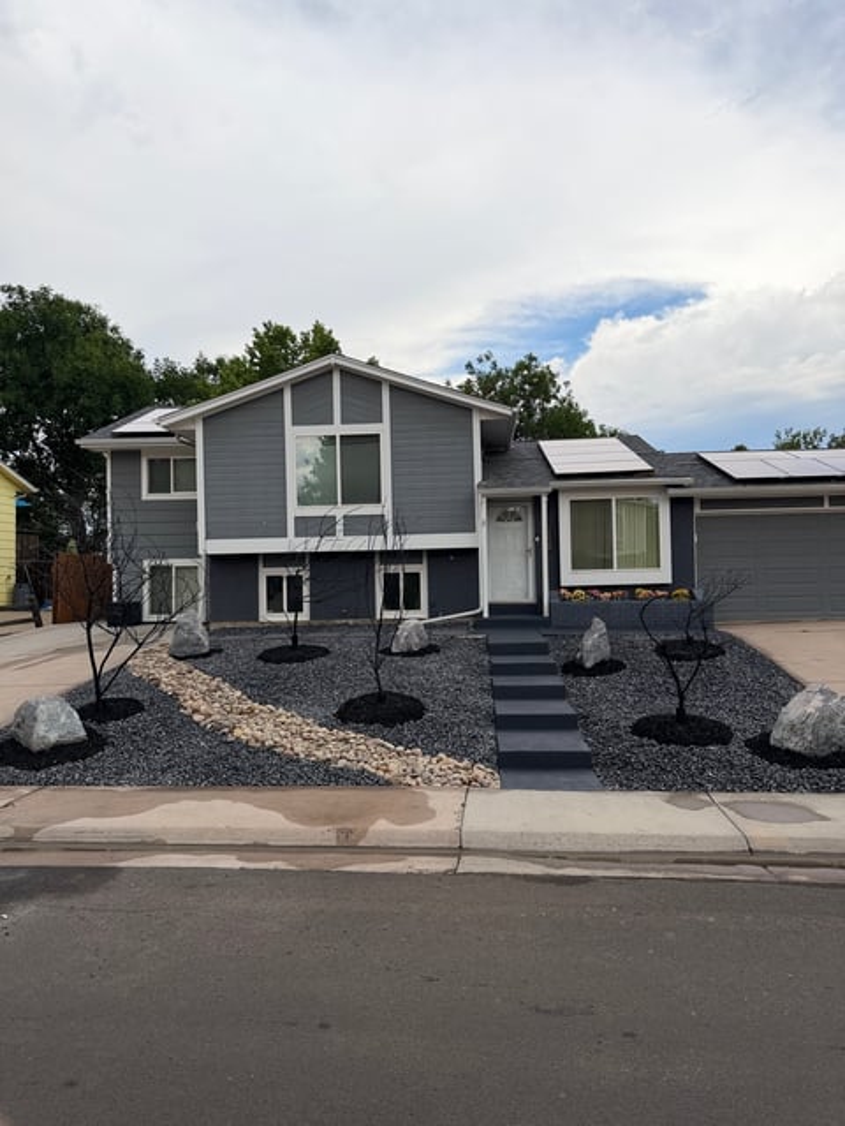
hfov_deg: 56.9
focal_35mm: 24
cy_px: 563
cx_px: 422
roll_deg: +1.0
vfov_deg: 71.6
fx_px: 780
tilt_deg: +1.1
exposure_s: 1/6711
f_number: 1.78
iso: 80
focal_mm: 6.76
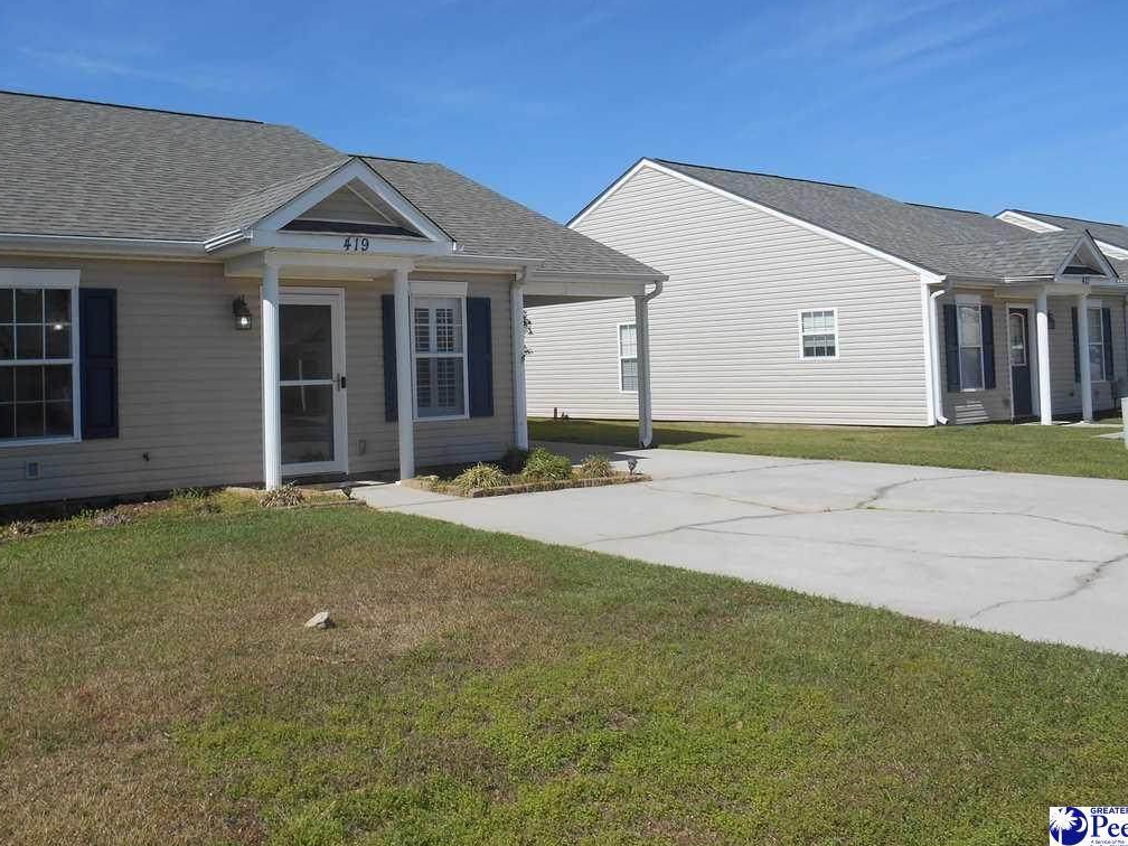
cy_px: 317
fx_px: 1075
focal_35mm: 33
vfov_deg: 42.6
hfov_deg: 55.1
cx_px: 473
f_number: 3.4
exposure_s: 1/1000
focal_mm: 4.7
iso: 80
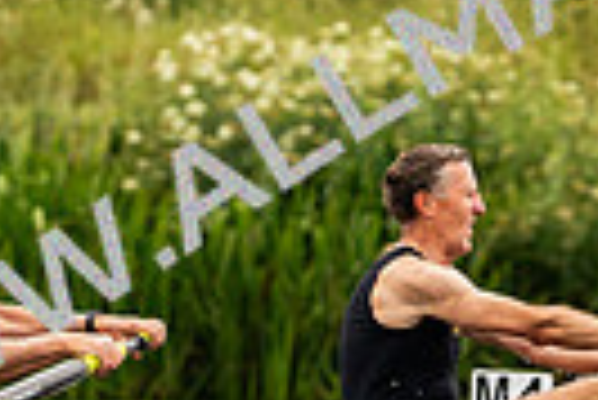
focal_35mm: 1608
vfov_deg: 0.9
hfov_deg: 1.3
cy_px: 483
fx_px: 26740
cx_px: 288
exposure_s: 1/2000
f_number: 6.3
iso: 500
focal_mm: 368
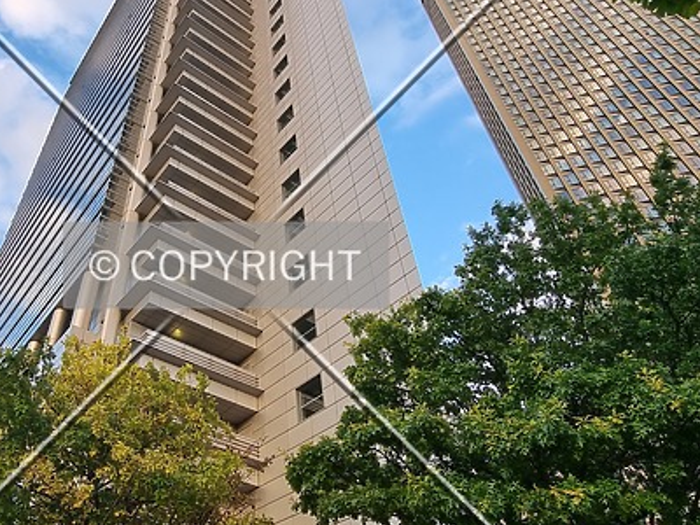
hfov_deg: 65.3
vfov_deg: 53.1
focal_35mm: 26
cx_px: 226
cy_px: 266
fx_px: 526
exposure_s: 1/168
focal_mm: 2.2
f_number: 2.2
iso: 50
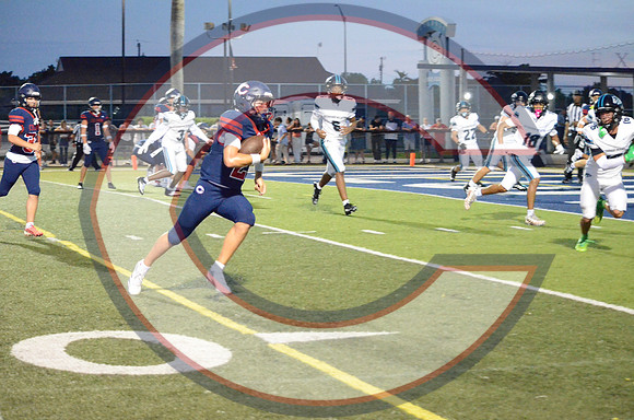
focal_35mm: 102
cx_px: 317
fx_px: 1792
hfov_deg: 20.1
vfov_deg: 13.4
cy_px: 210
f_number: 4.5
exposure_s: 1/320
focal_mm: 68
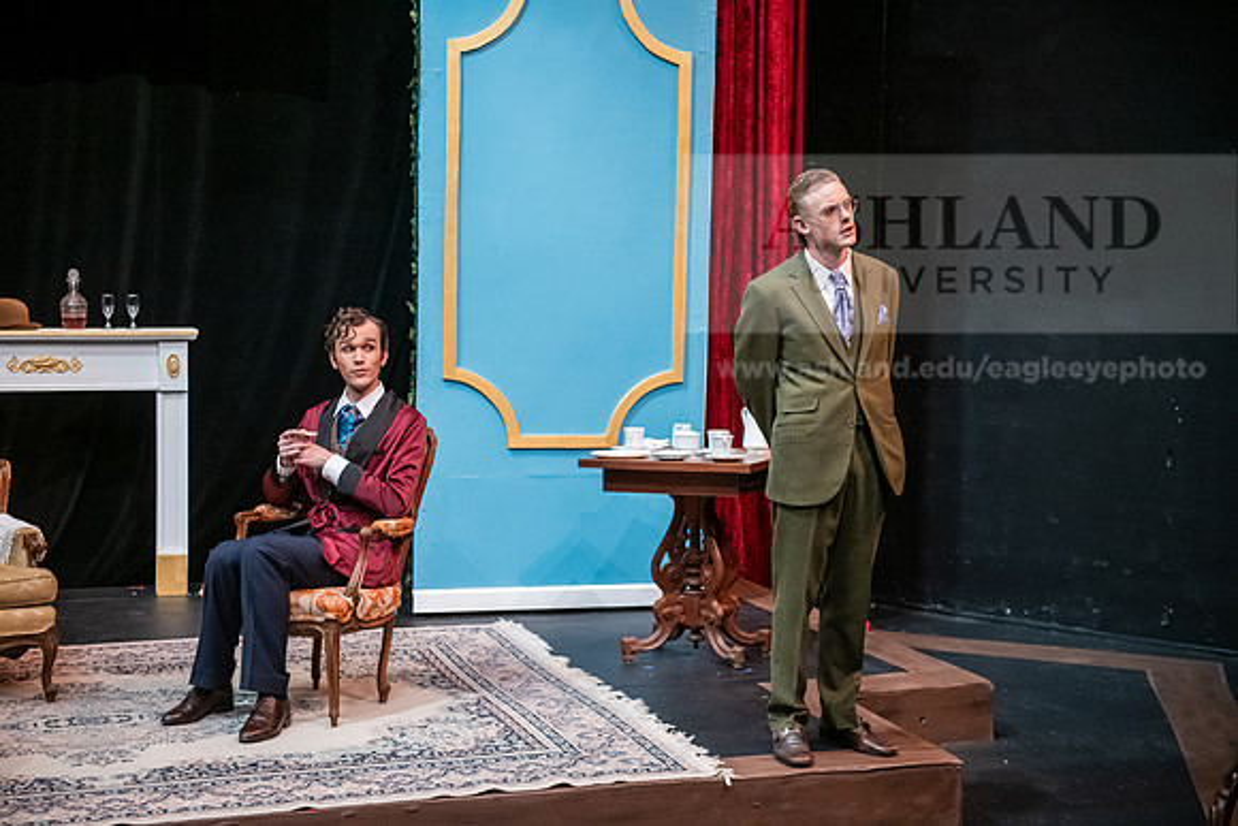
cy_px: 413
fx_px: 2064
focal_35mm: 60
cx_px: 619
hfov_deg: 33.4
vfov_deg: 22.6
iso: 3200
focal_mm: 60
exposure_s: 1/200
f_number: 3.2
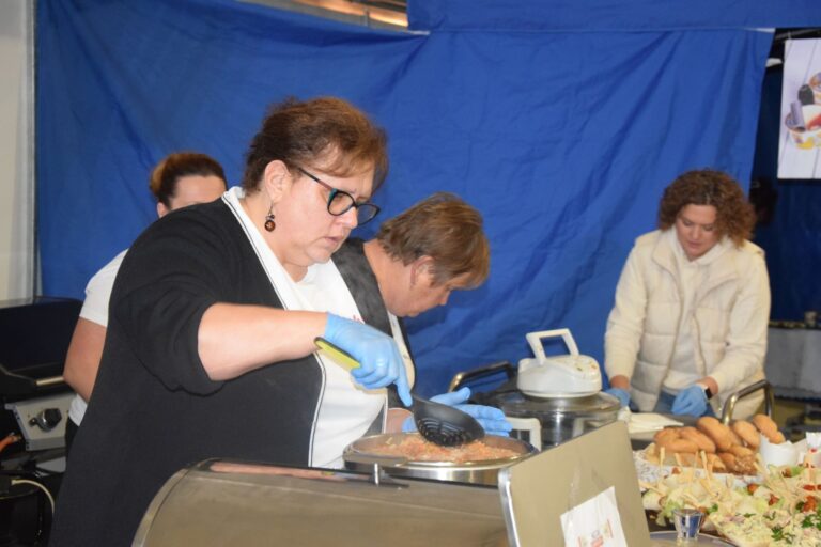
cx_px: 410
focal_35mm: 72
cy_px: 274
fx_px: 1642
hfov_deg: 28.1
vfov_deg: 18.9
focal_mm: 48
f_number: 4.8
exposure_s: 1/60
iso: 3200
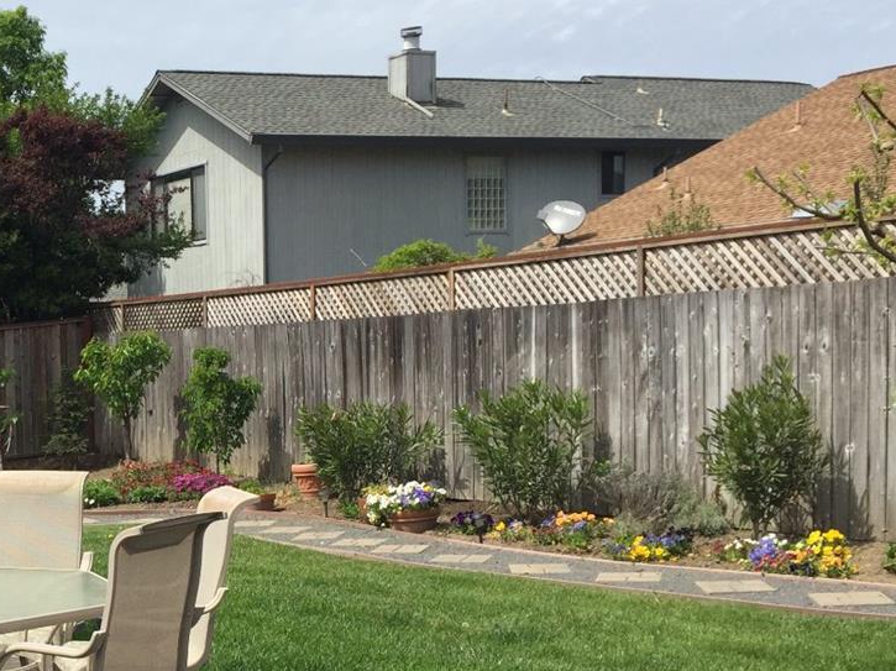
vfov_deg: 24.2
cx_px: 6
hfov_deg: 30.1
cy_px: 497
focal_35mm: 60
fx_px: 1552
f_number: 2.2
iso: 32
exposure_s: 1/2326
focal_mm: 4.15
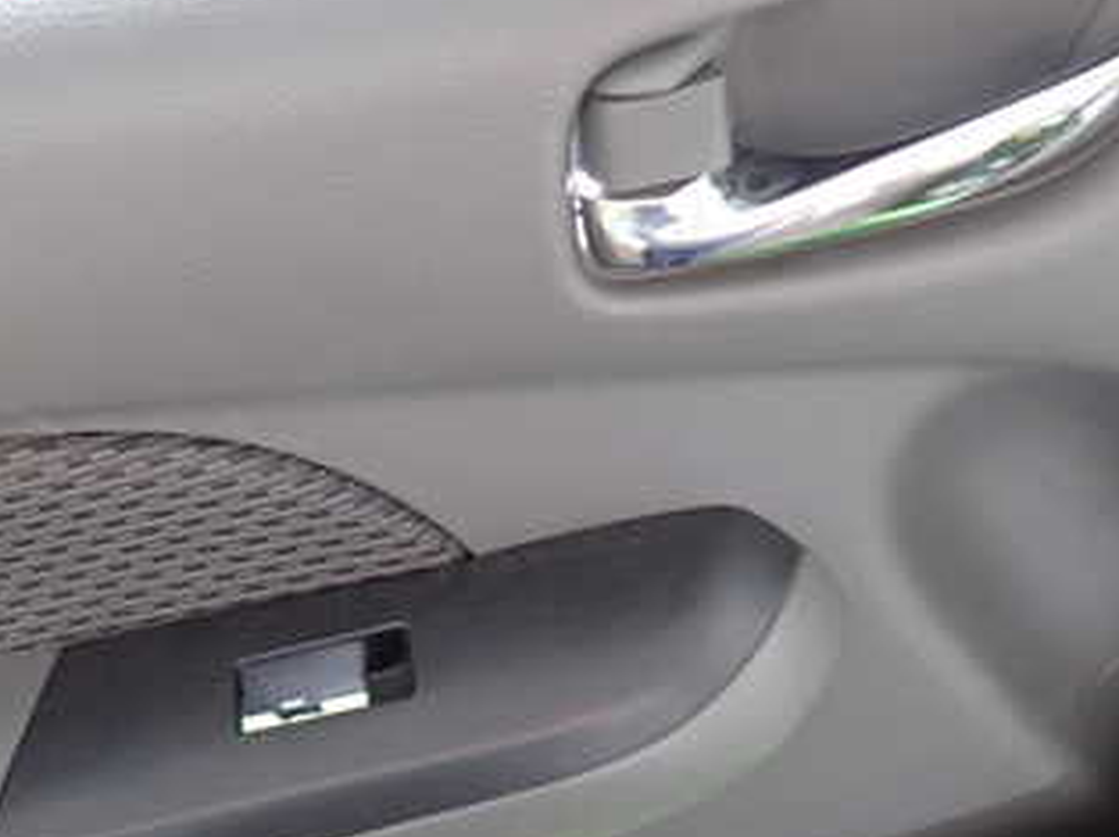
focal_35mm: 48
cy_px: 719
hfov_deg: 39.5
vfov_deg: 29.2
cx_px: 425
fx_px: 1550
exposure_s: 1/30
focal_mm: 4.5
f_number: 2
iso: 200
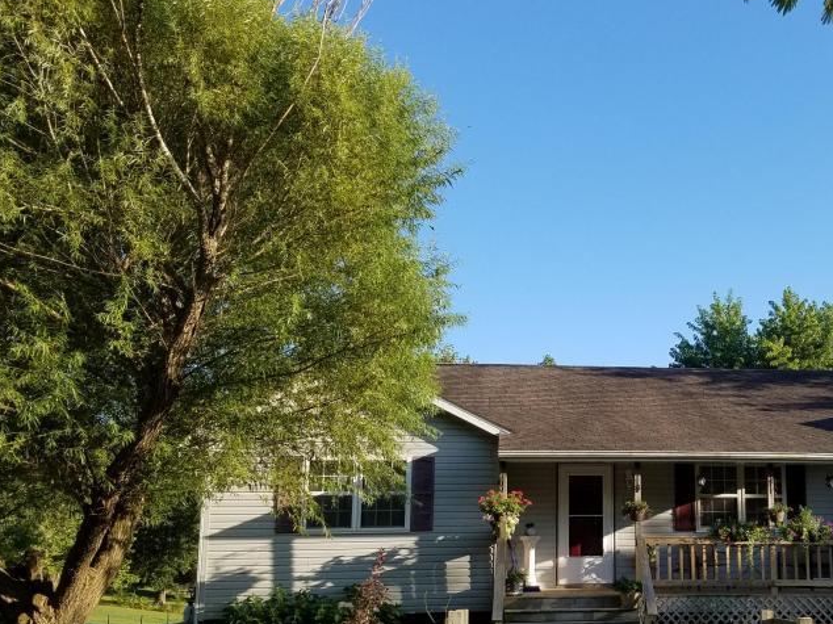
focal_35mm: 42
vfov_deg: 34.1
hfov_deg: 43.1
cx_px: 646
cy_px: 399
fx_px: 1010
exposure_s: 1/1112
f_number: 1.7
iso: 50
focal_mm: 4.2
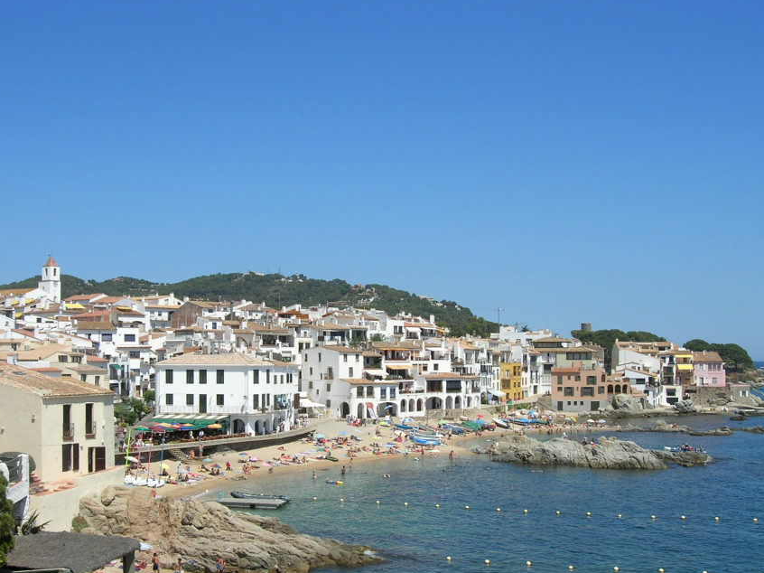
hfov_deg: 41.2
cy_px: 343
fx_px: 1015
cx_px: 361
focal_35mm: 46
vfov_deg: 31.4
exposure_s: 1/714
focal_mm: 7.8
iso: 64
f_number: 4.8
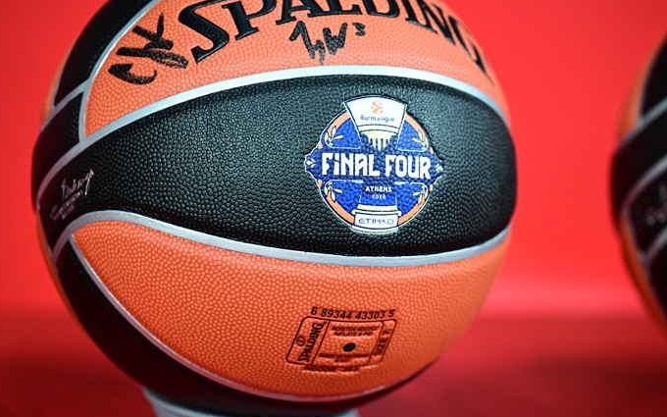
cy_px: 218
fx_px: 4272
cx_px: 333
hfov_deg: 8.9
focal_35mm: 235
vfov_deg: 5.6
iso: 1600
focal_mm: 160
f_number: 2.8
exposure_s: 1/320
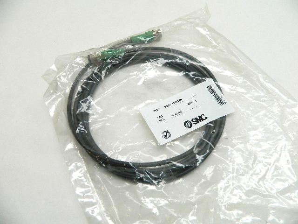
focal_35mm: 25
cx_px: 149
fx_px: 215
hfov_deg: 69.4
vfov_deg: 54.9
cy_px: 112
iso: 80
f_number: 3.1
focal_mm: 4.5
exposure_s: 1/60
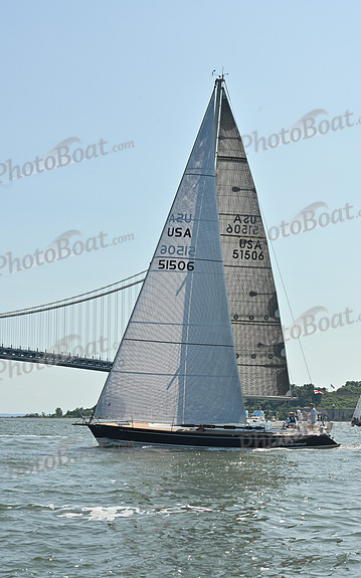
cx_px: 187
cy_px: 290
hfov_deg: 18.1
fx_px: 1134
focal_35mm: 72
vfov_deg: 28.6
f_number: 10
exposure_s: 1/1000
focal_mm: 70
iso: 320
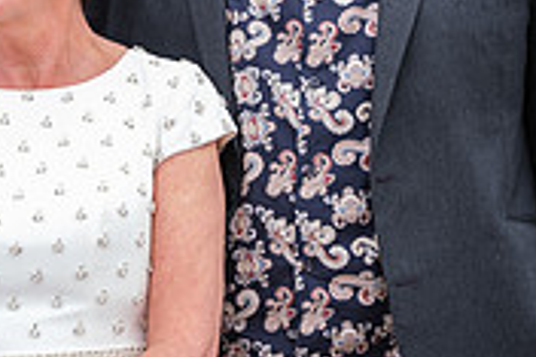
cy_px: 125
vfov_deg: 3.3
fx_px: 6262
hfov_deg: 4.9
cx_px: -5
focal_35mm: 421
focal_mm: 77.3
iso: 250
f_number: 2.8
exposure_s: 1/160
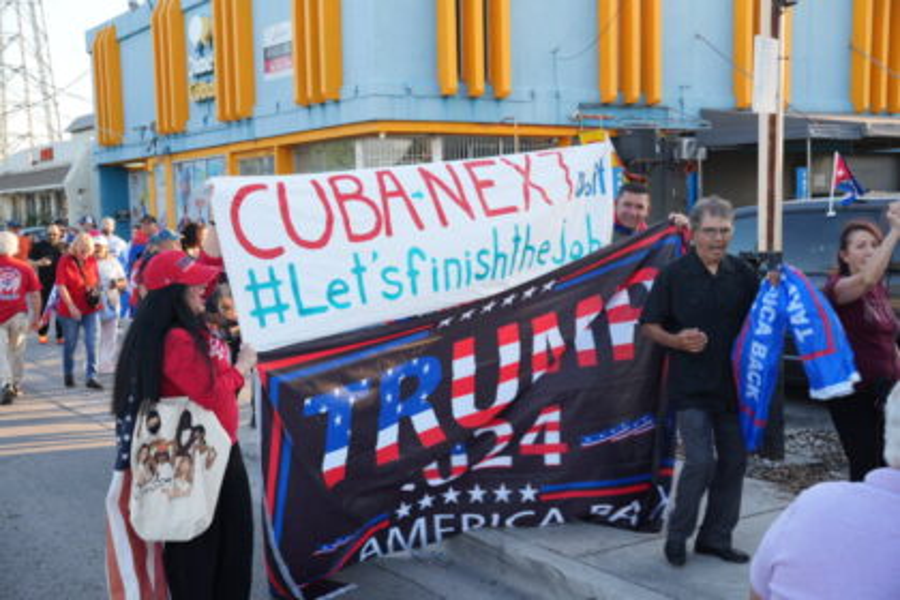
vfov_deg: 30.4
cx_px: 450
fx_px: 1102
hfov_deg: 44.4
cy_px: 300
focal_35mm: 44
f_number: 5.6
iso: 100
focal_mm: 29.4
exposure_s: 1/80
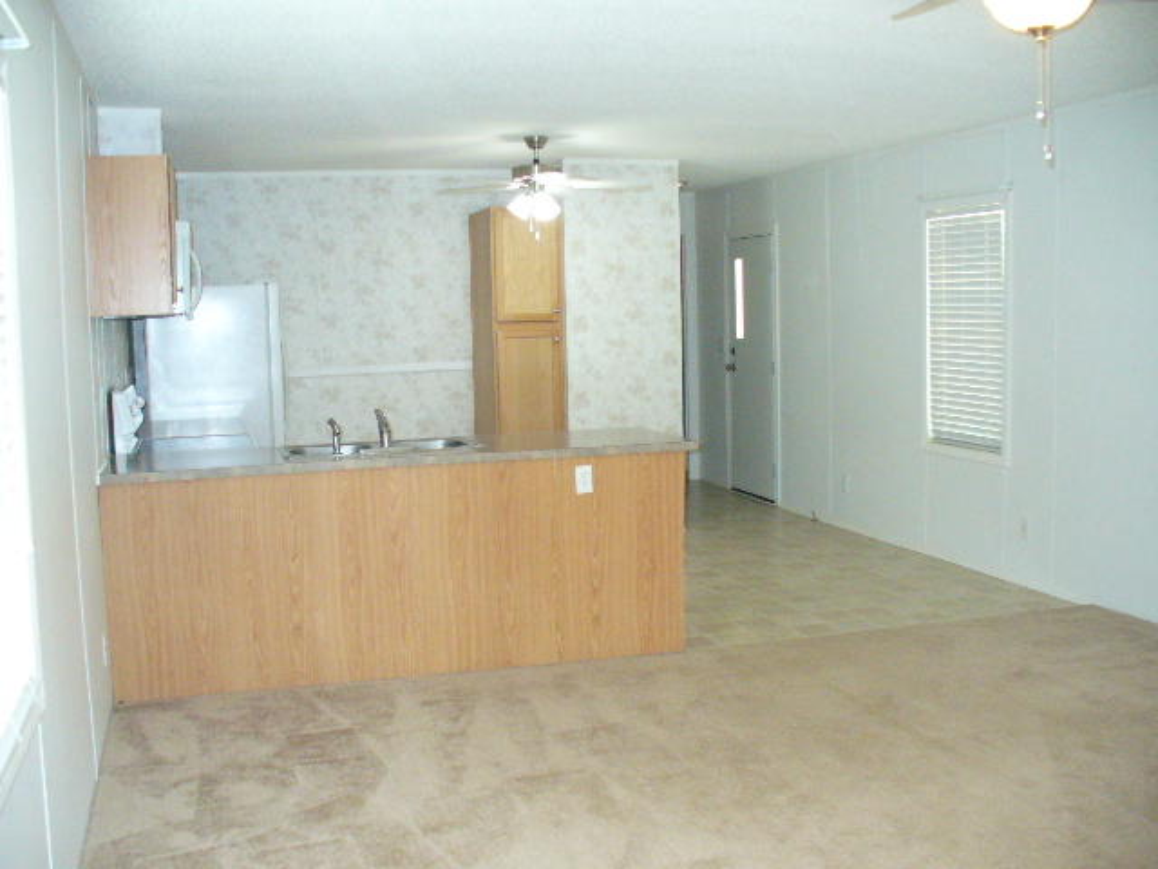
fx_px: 1238
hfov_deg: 50.1
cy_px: 434
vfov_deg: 38.7
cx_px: 579
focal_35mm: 37
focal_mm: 6.1
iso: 400
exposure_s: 1/30
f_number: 2.8
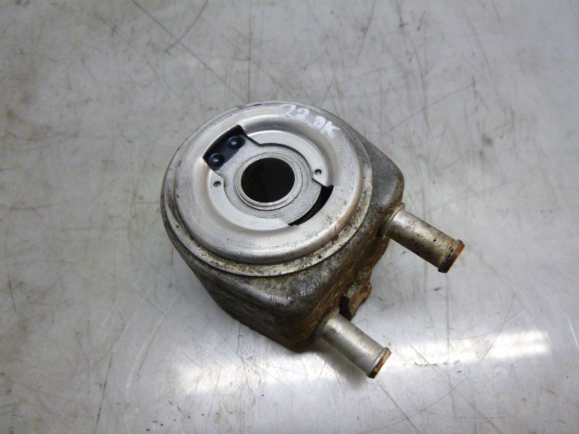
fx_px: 418
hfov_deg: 69.4
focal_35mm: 25
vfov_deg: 54.9
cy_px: 217
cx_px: 290
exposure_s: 1/50
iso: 400
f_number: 3.9
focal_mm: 4.5
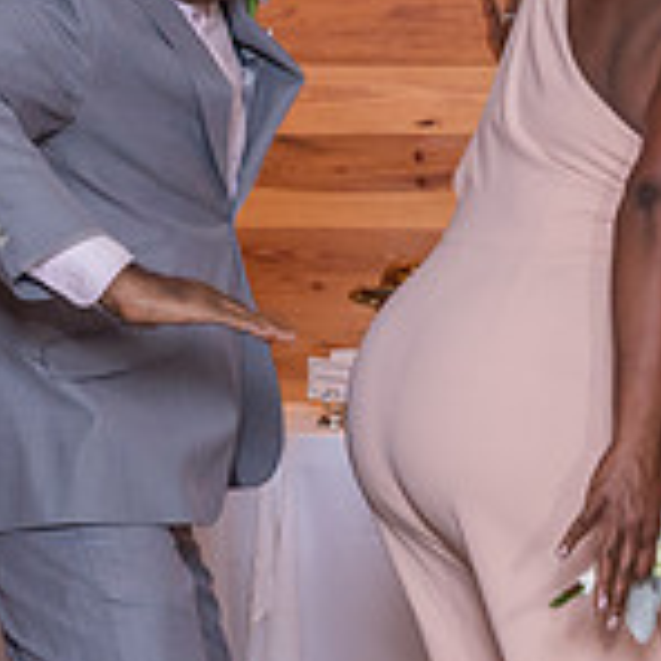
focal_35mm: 240
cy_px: 368
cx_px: 681
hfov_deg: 7.3
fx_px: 5185
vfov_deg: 7.3
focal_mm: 57
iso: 2000
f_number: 4
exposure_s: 1/100
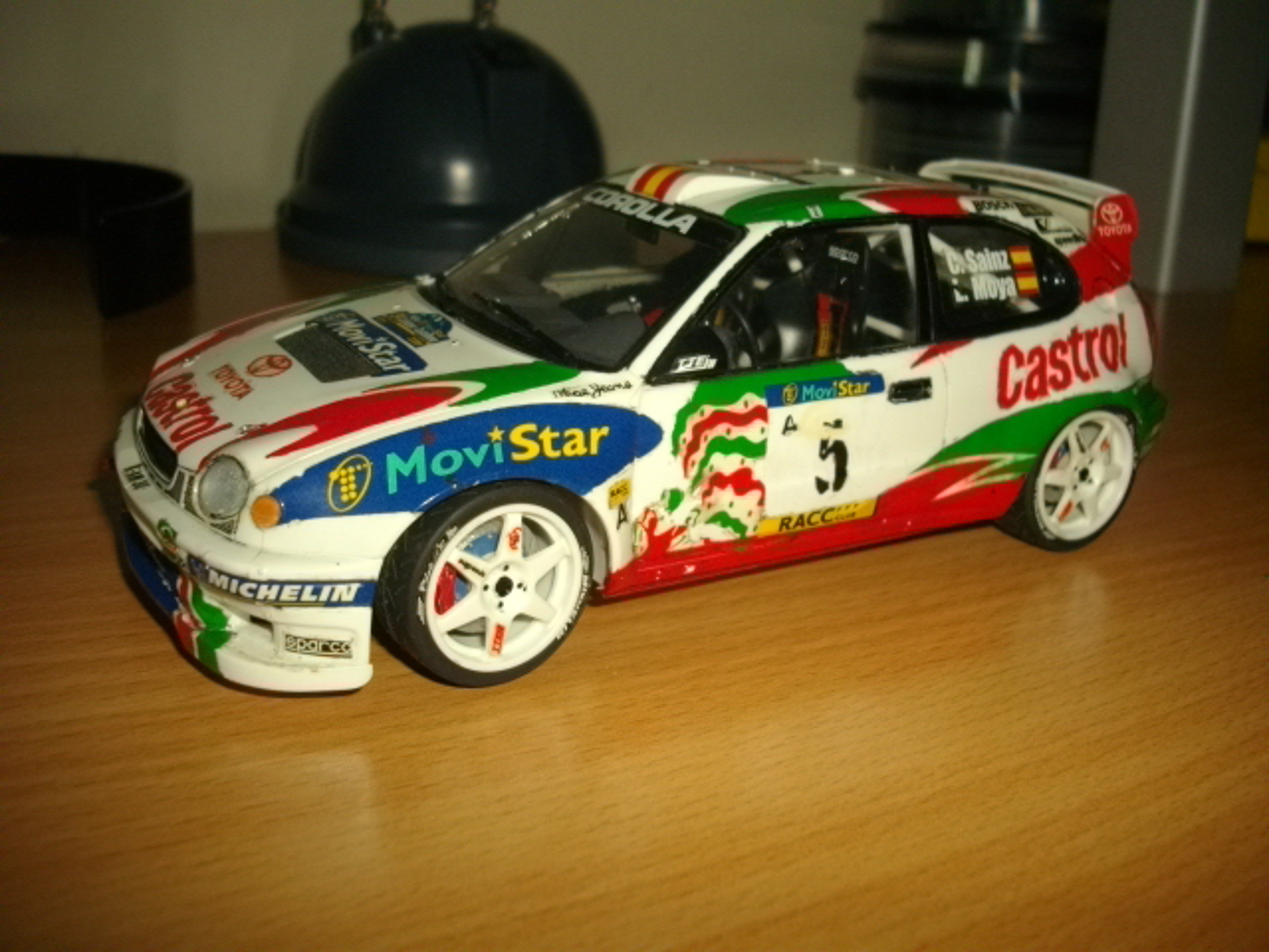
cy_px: 476
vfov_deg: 38.7
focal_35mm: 37
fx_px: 1356
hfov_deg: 50.1
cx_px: 634
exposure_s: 1/50
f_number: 2.8
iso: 200
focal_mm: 6.2
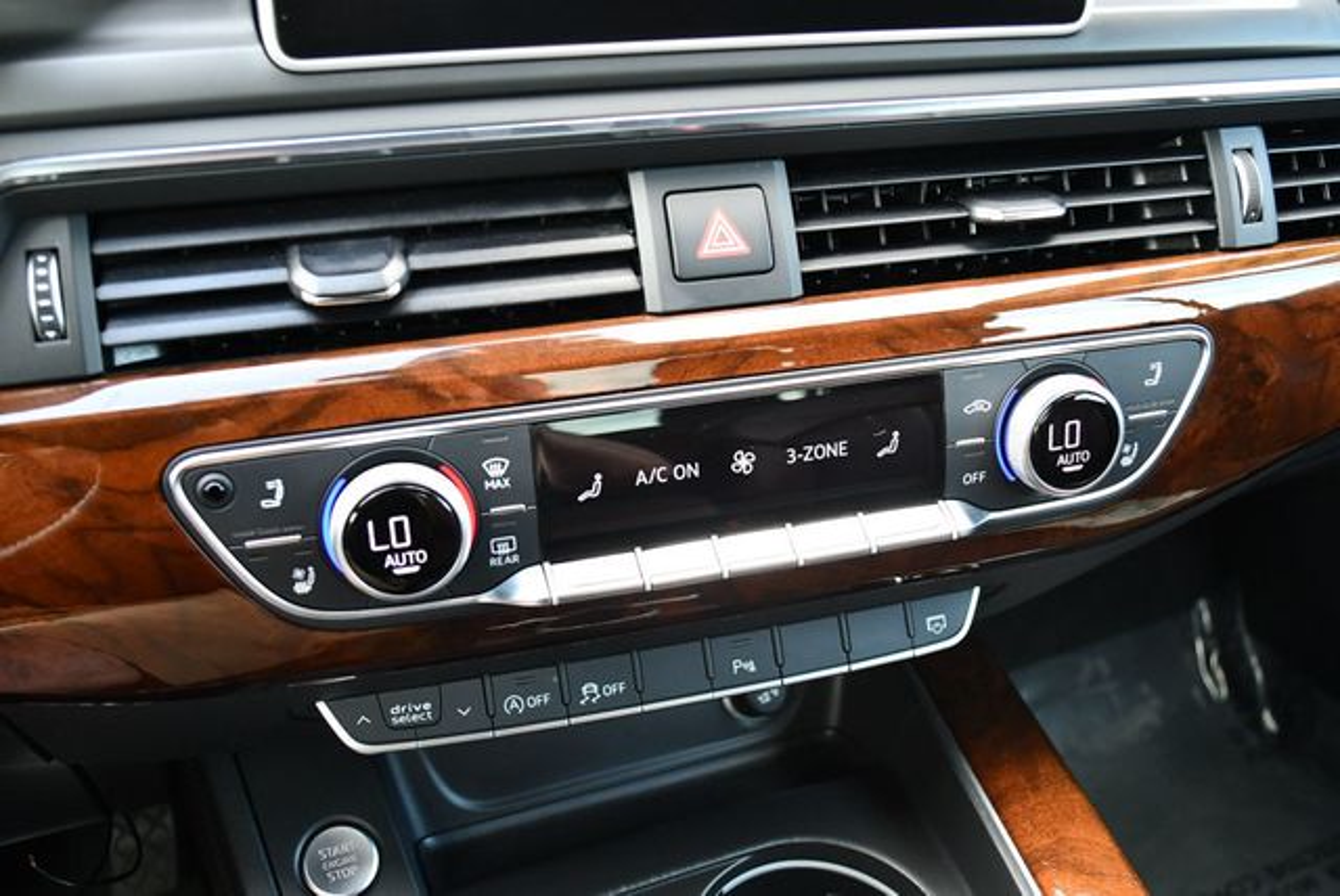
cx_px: 670
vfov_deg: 36.9
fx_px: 1341
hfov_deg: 53.1
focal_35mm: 36
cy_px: 448
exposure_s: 1/125
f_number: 3.5
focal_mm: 18
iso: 1000
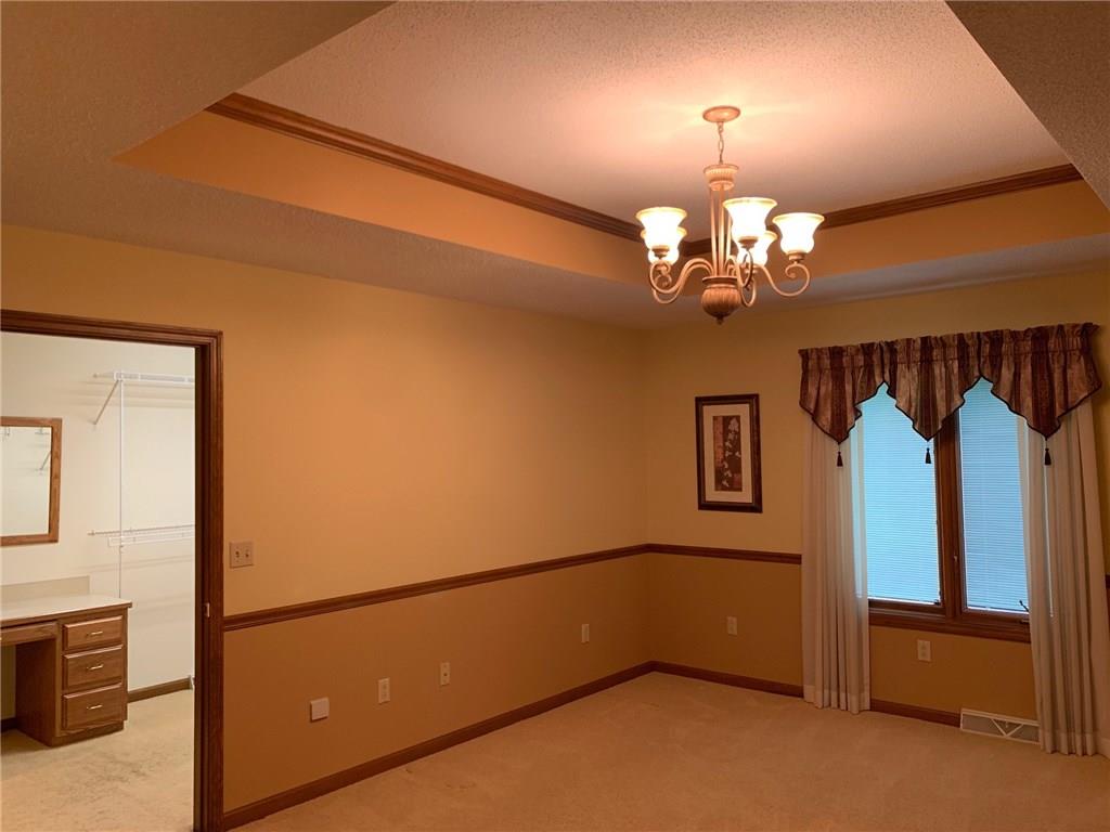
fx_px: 834
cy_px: 416
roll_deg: +0.8
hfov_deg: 67.3
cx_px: 555
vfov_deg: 53.1
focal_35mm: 26
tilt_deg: +2.5
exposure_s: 1/60
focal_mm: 4.25
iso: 125
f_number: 1.8
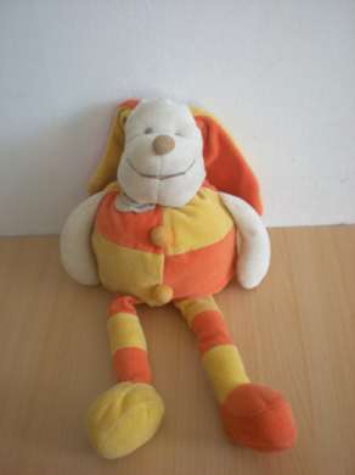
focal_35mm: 38
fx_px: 520
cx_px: 178
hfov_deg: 37.7
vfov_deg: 49.0
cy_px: 238
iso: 200
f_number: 3.1
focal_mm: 6.3
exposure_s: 1/34
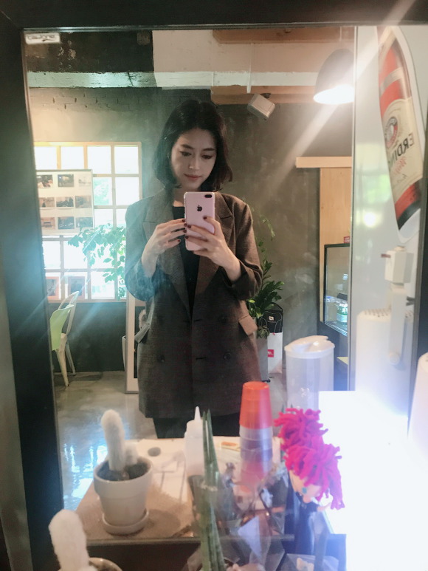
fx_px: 461
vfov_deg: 63.4
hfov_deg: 49.8
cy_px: 286
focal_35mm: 28
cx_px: 214
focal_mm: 3.99
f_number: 1.8
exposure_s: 1/22
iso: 40
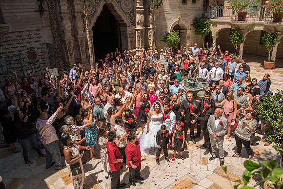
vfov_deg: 46.4
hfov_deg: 65.5
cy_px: 94
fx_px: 220
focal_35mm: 28
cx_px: 142
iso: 100
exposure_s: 1/250
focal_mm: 28
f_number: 8
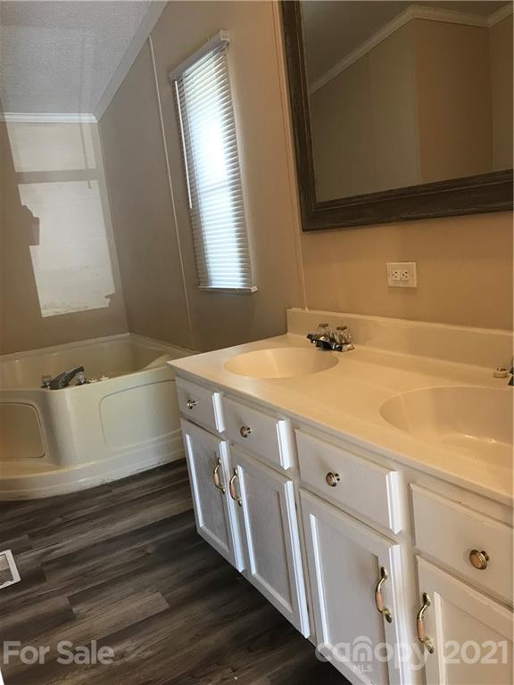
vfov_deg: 63.4
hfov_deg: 49.7
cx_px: 257
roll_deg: +6.6
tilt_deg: -12.3
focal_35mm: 28
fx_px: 554
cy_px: 342
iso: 40
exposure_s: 1/24
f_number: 1.8
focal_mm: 3.99
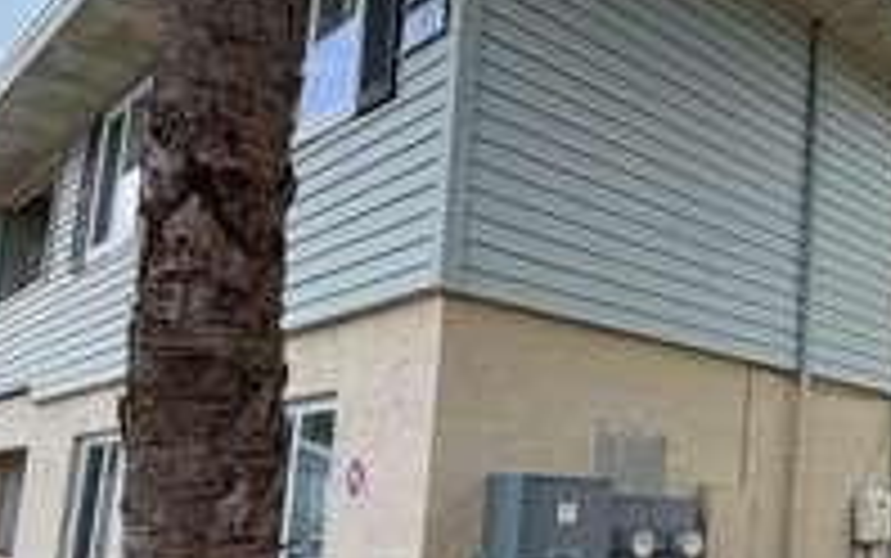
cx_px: 950
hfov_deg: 43.5
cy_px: 418
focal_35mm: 36
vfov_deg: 34.6
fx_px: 875
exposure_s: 1/554
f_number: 2.2
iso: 40
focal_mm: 2.22
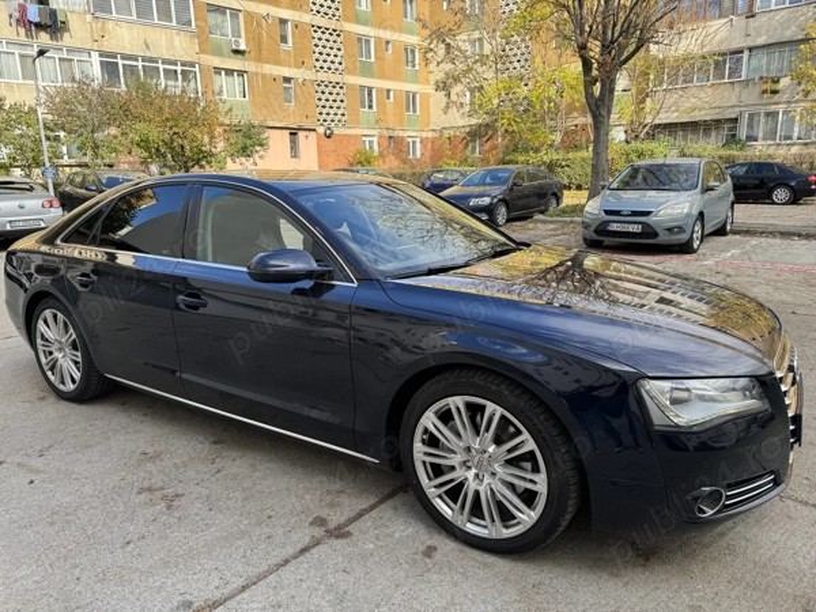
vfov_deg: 56.8
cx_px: 408
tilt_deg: -13.0
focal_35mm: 24
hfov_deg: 71.6
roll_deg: +1.9
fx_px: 566
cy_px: 306
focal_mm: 6.76
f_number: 1.78
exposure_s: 1/938
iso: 80
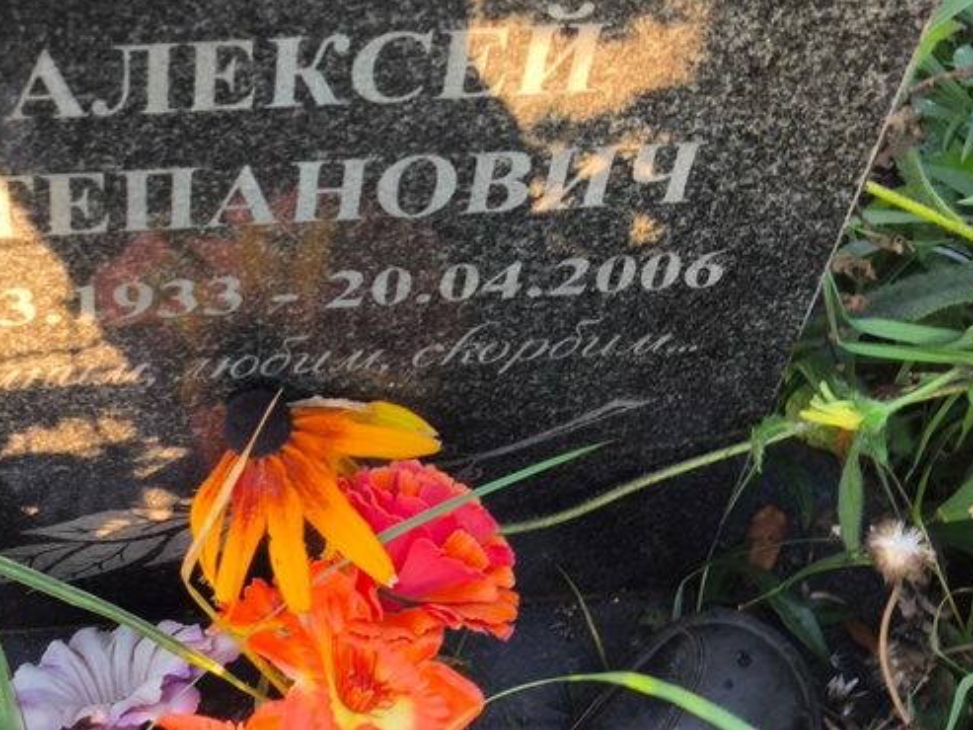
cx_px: 240
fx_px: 2277
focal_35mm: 81
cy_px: 140
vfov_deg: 18.0
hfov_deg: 23.9
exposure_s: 1/50
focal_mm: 4.71
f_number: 1.7
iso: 64
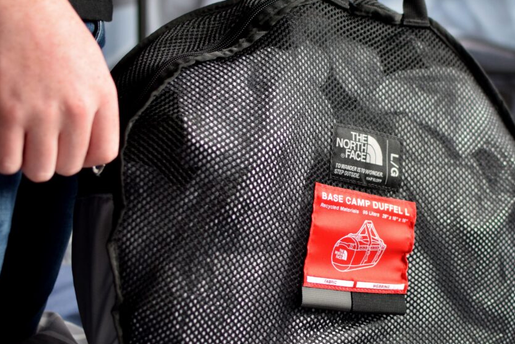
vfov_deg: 15.1
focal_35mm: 91
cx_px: 366
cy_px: 183
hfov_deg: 22.3
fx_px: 1300
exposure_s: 1/640
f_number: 2.5
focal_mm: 35
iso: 800
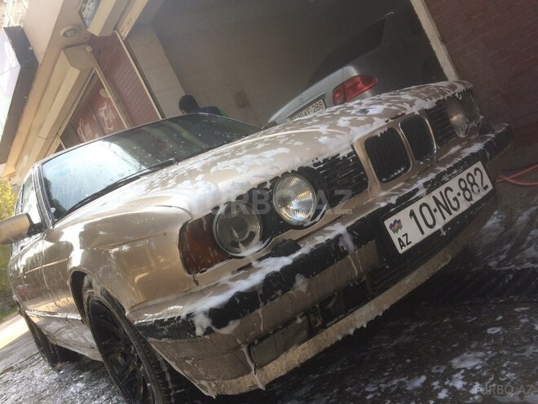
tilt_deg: -1.6
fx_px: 451
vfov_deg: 48.2
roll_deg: +24.8
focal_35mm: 29
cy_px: 202
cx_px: 269
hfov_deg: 61.7
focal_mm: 4.15
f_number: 2.2
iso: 32
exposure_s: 1/191
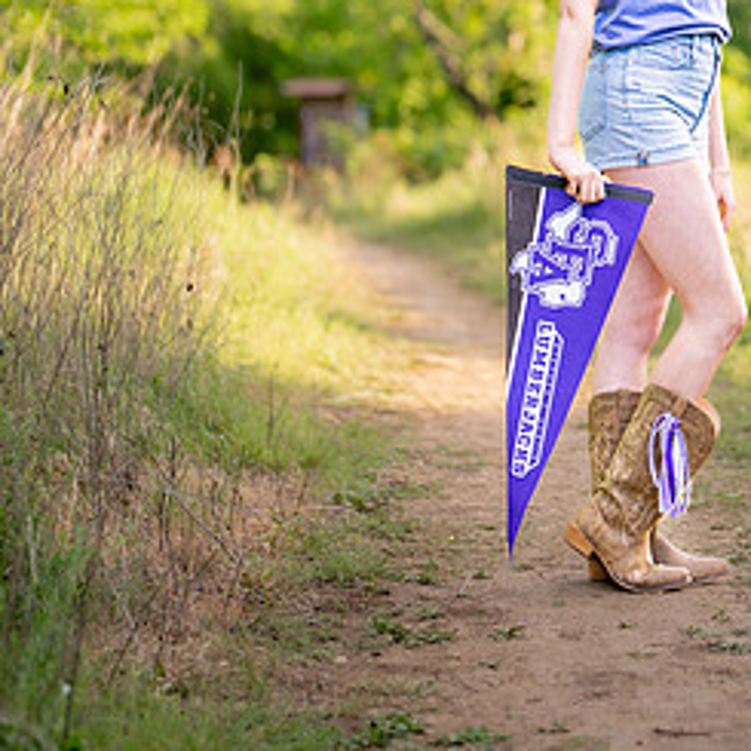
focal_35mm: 125
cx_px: 632
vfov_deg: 13.9
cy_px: 106
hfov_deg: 13.9
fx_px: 3068
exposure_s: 1/1250
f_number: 1.2
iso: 200
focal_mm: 50
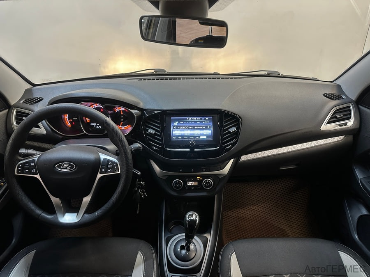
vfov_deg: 56.8
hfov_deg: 71.6
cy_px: 138
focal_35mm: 24
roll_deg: +0.2
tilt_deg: -25.7
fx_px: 257
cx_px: 185
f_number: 1.78
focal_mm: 6.86
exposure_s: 1/49
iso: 320
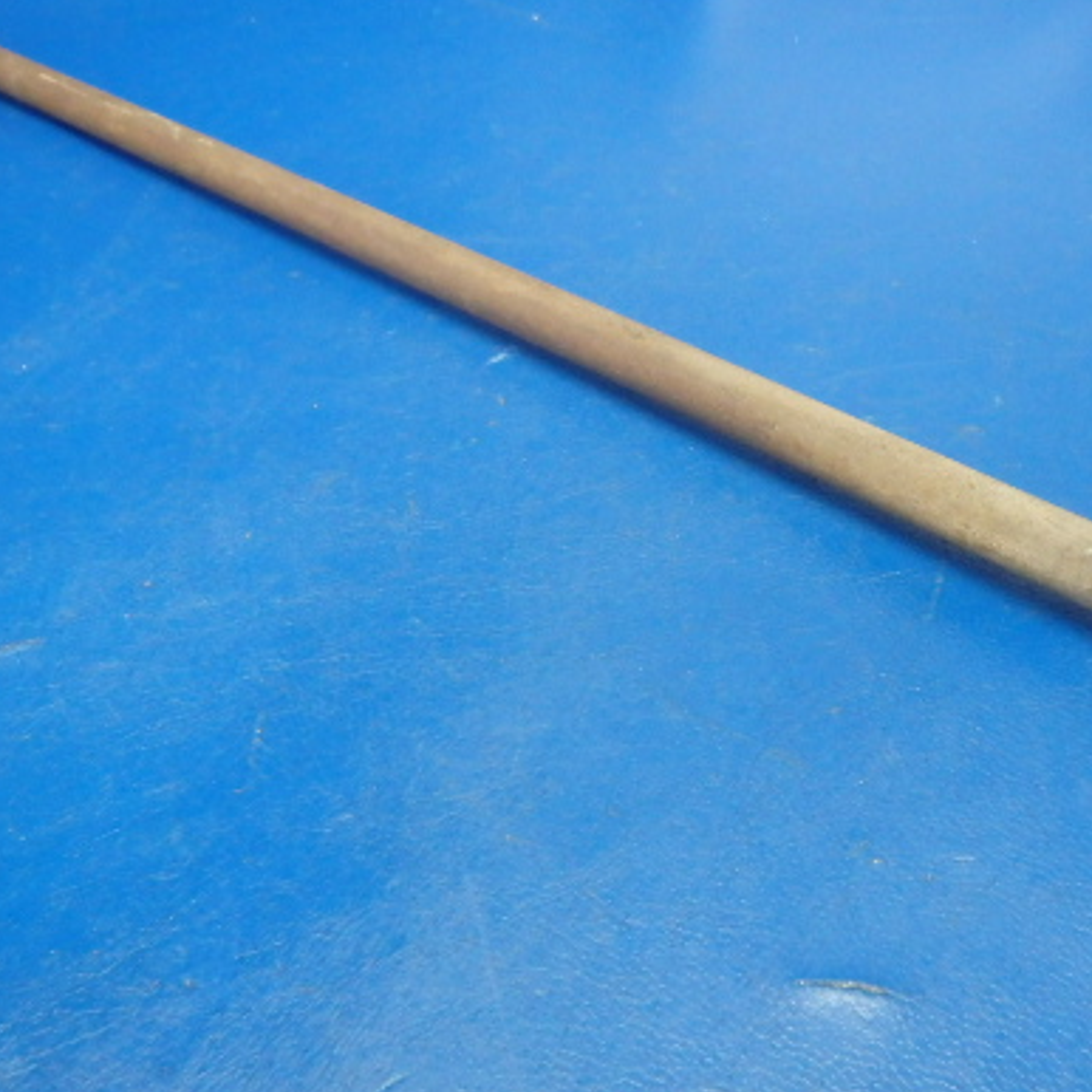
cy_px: 523
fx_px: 1463
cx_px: 642
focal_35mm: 41
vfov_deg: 40.9
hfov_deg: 40.8
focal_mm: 5
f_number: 3.9
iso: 800
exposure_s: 1/25
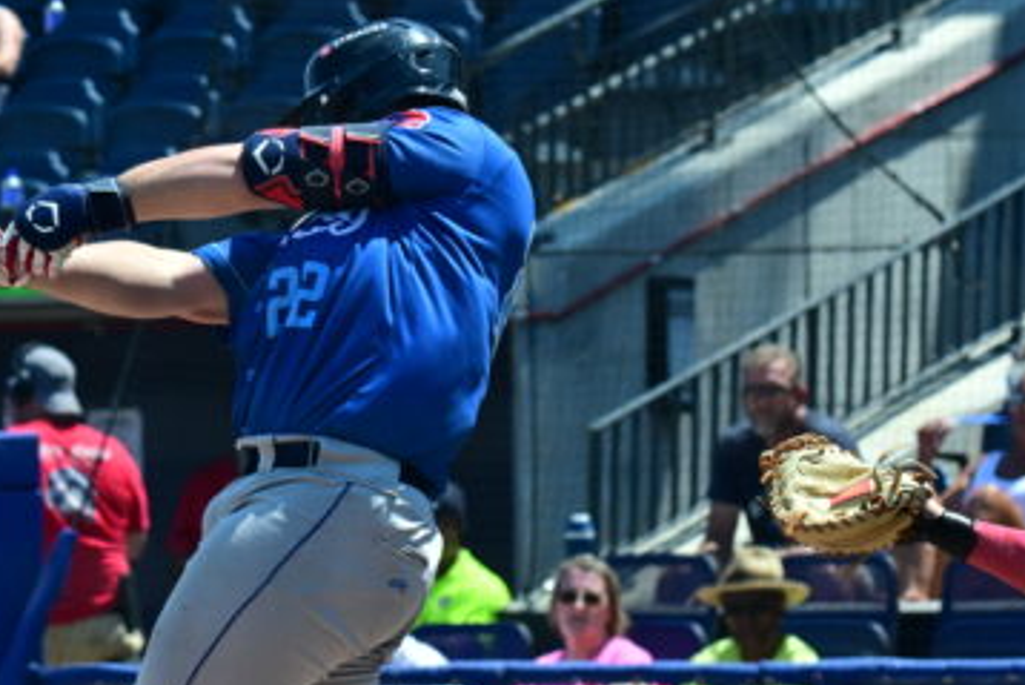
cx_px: 312
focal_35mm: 422
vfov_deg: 3.3
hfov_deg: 4.9
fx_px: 12020
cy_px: 404
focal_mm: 180
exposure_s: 1/2500
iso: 1250
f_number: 7.1
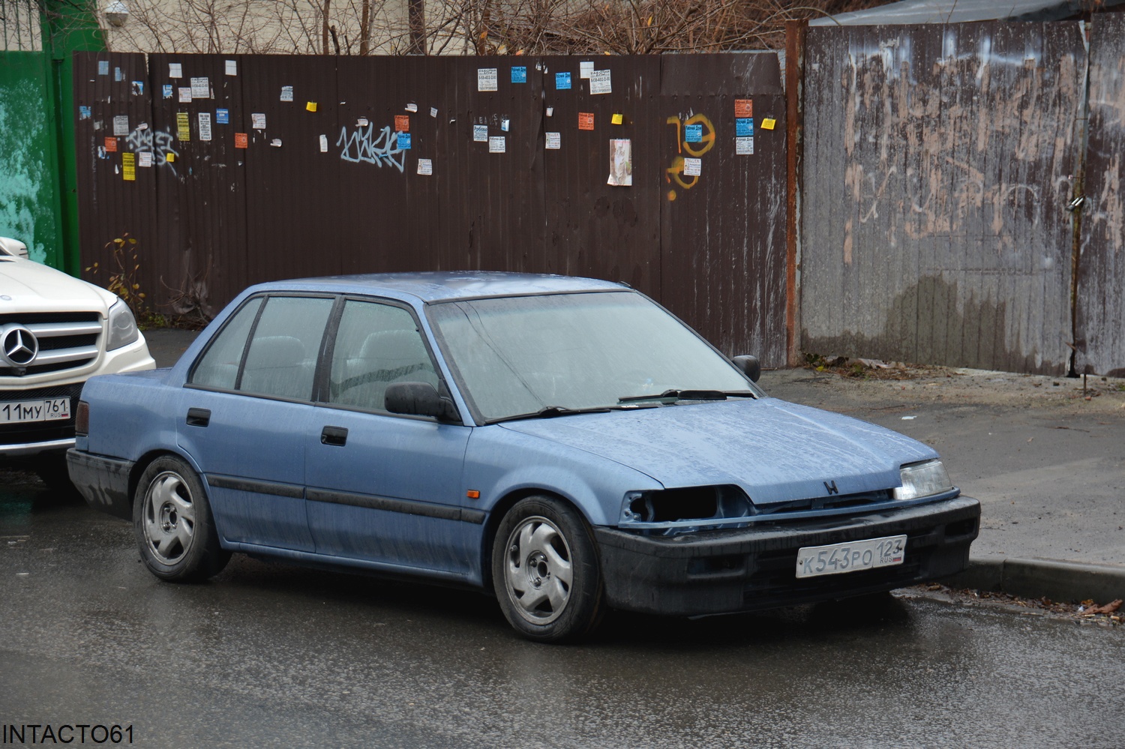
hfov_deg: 21.9
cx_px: 562
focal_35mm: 93
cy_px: 374
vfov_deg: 14.7
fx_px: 2905
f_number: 4.8
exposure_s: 1/80
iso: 400
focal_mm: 62
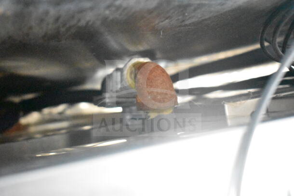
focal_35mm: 48
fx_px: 392
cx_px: 147
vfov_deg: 28.1
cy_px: 98
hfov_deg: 41.1
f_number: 4.5
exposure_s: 1/15
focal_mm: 32
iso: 25600
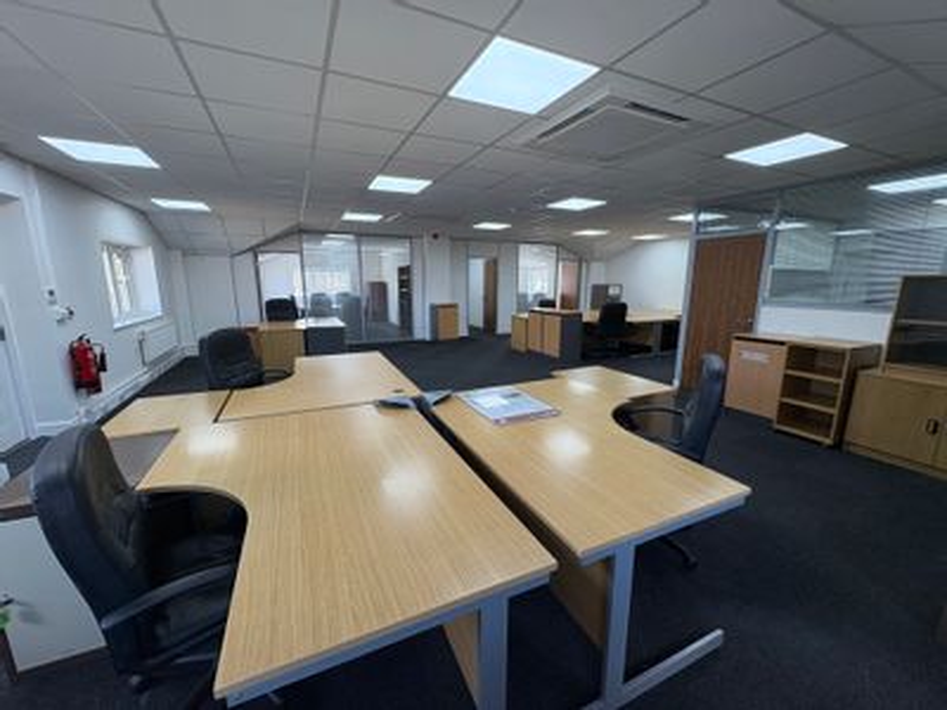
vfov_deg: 85.7
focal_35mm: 14
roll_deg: -0.4
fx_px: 383
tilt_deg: -10.8
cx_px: 474
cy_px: 355
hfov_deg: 102.1
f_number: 2.2
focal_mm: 2.22
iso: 125
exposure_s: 1/100
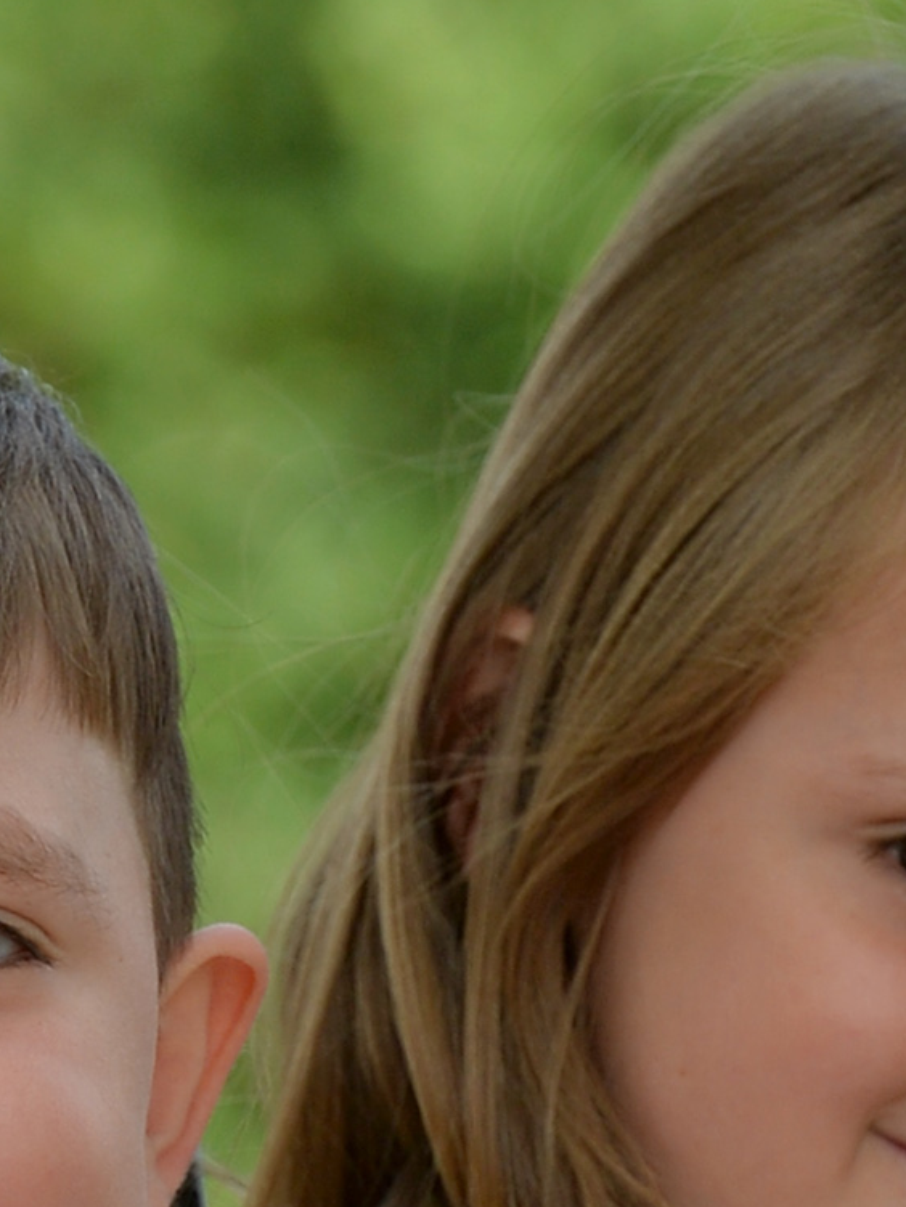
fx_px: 36991
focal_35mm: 1060
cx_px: 343
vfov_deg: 1.9
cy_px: 2430
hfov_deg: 1.4
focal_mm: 195
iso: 160
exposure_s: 1/640
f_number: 6.3
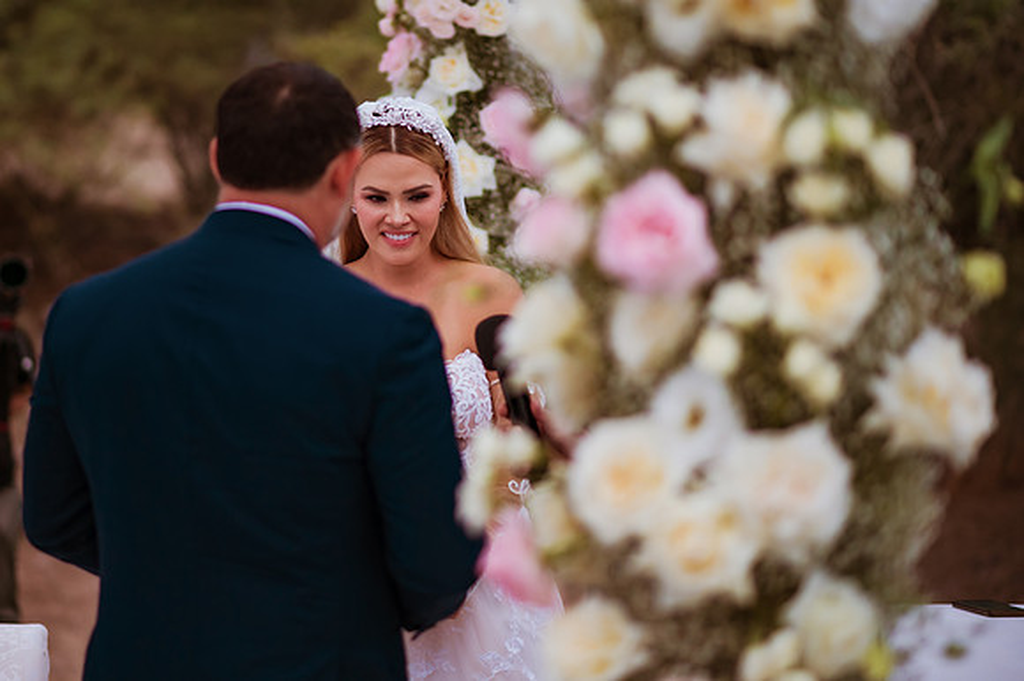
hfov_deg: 19.8
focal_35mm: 103
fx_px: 2929
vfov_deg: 13.3
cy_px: 306
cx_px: 407
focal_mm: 85
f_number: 1.8
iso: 800
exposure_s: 1/1600
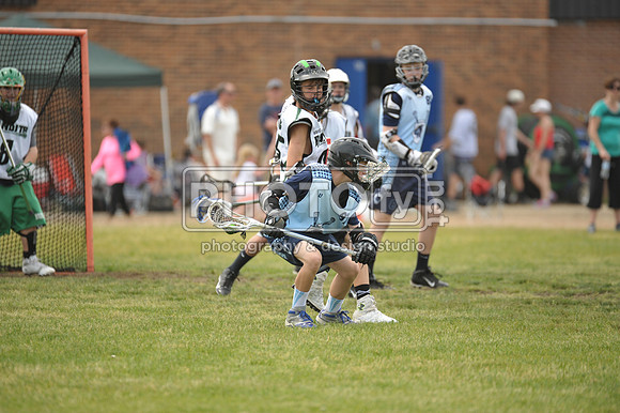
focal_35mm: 400
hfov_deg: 5.2
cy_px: 206
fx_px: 6885
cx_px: 310
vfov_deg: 3.4
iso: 800
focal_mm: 400
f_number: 4
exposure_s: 1/1600
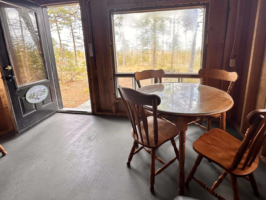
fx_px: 131
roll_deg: +1.2
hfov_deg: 90.7
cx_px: 147
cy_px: 79
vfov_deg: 73.8
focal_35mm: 17
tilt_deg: -11.0
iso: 64
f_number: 2.2
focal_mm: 2.22
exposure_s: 1/99
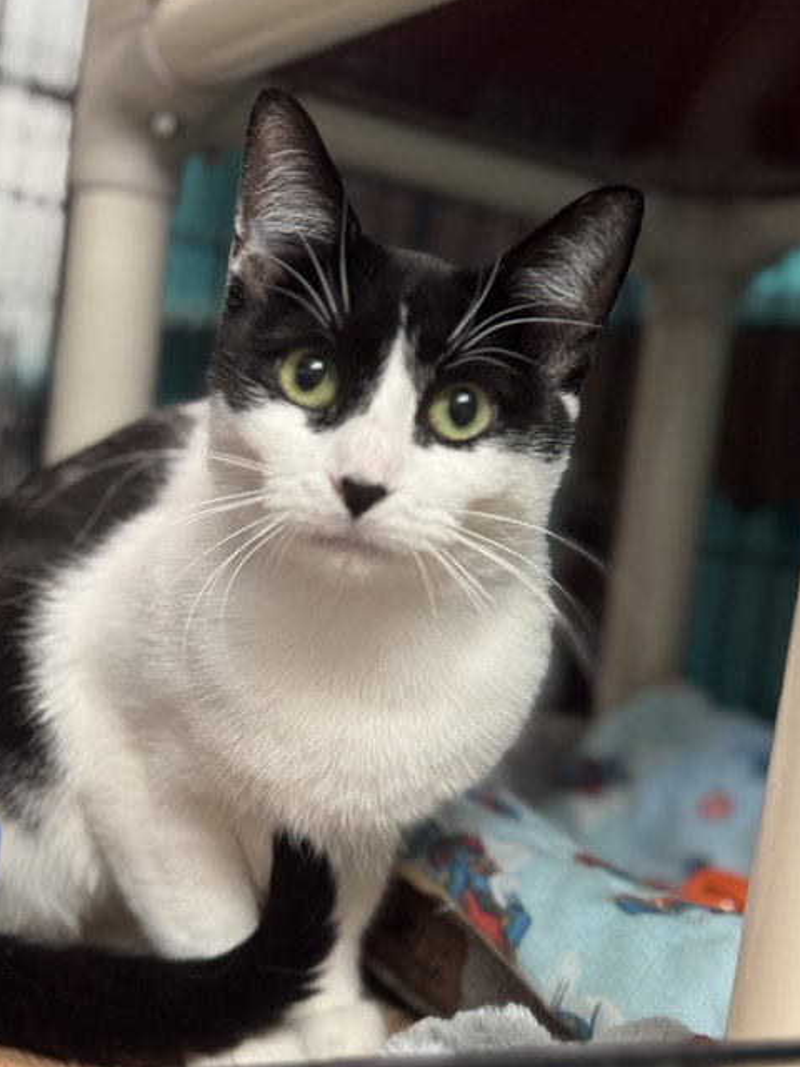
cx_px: 405
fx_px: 1541
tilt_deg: -0.9
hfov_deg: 29.1
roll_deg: -9.1
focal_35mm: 50
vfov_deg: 38.2
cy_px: 521
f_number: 1.78
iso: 500
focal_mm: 6.76
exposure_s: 1/30
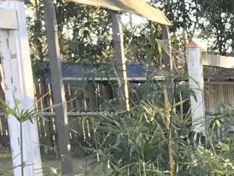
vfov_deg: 8.4
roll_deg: -0.1
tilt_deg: -10.9
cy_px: 357
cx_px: 693
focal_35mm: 168
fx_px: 1136
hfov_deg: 9.4
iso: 32
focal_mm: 3.99
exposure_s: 1/120
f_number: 1.8
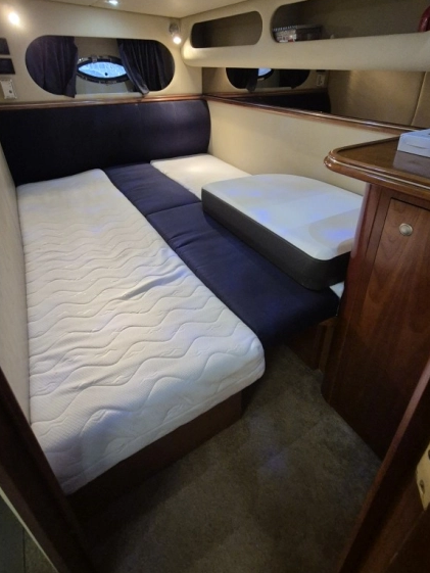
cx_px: 218
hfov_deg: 74.7
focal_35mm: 17
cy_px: 223
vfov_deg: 89.6
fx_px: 281
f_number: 2.2
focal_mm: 2.2
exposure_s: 1/50
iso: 800
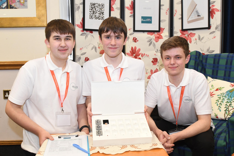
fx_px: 234
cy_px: 78
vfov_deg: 36.9
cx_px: 117
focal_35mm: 36
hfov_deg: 53.1
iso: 1600
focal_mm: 24
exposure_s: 1/40
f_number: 5
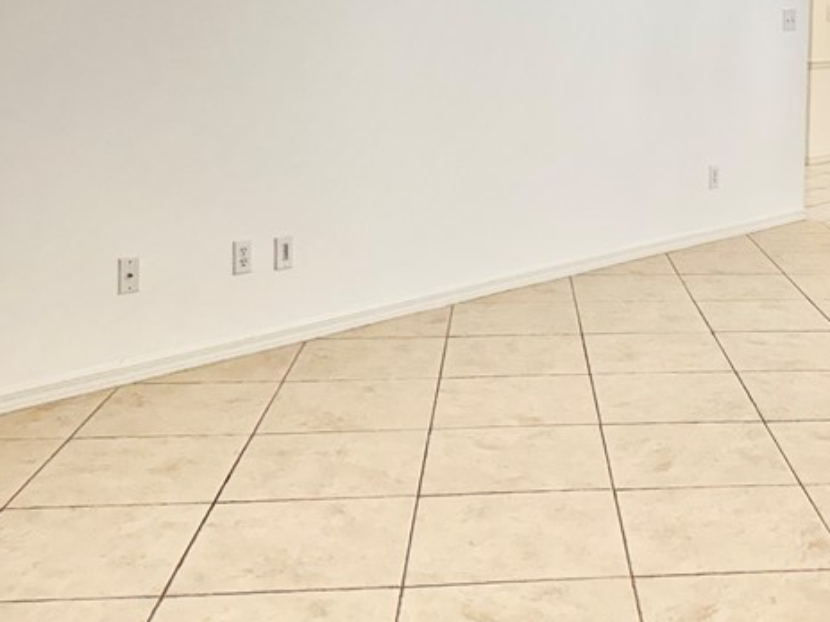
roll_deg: -1.2
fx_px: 1271
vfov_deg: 26.7
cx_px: 671
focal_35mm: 53
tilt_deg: -3.7
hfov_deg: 35.0
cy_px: 82
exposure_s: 1/228
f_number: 1.78
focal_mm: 6.76
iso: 160
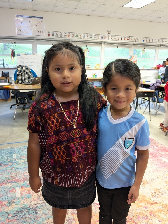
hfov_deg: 51.4
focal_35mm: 27
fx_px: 175
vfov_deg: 65.3
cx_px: 84
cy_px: 112
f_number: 1.73
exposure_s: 1/40
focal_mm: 4.38
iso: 246
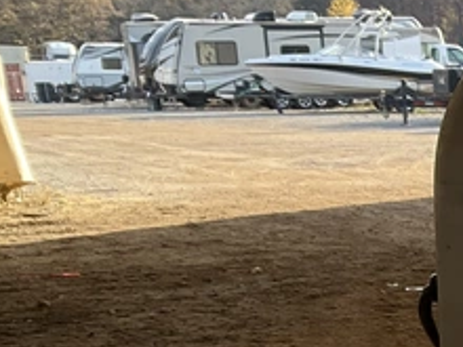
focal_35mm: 99
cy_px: 474
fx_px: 1324
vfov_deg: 14.2
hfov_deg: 17.3
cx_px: 756
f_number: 1.8
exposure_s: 1/176
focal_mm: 3
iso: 20
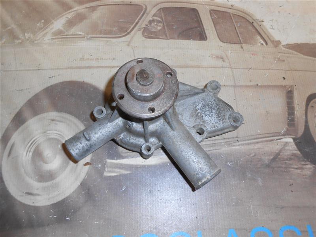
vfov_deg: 53.1
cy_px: 118
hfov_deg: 67.3
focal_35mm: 26
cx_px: 158
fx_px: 237
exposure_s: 1/25
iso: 80
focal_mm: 4.6
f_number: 3.5
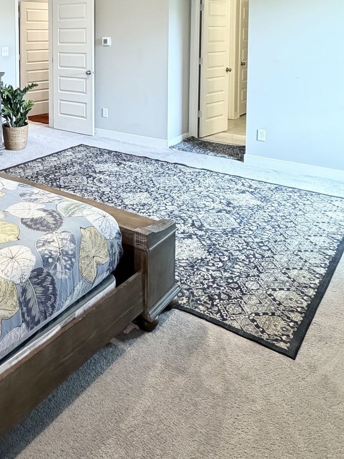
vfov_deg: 50.6
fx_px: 437
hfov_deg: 40.2
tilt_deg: -4.3
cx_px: 43
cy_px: 69
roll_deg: +0.1
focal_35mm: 33
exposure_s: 1/60
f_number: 2.2
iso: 800
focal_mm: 2.22
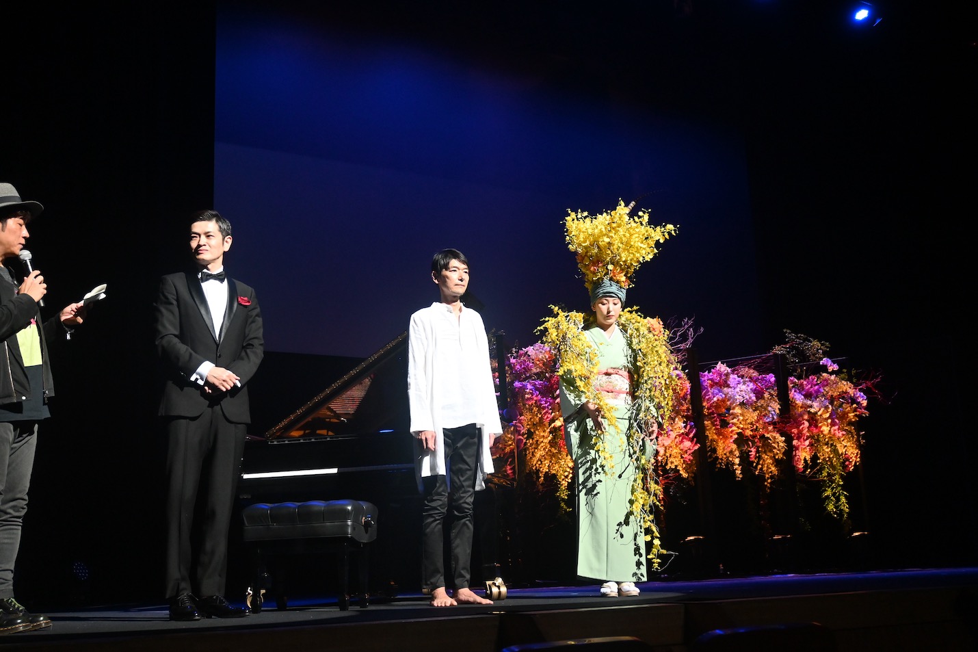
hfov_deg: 47.2
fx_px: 1120
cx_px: 489
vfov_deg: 32.4
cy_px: 326
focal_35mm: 41
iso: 1400
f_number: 4.5
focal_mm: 27.5
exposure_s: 1/125
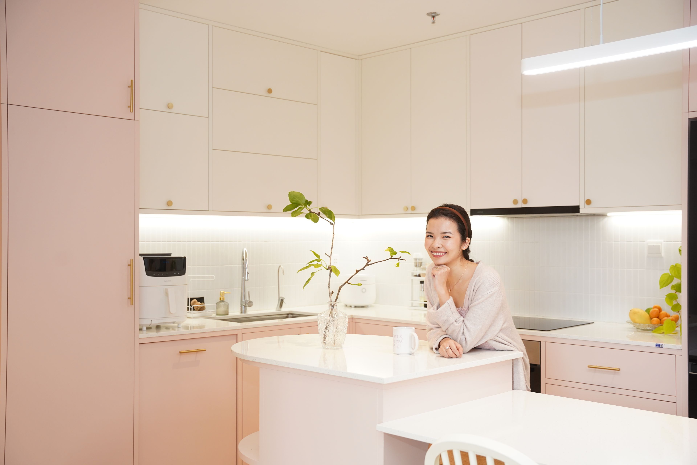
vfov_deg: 33.1
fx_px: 782
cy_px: 232
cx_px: 348
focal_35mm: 40
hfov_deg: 48.0
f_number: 4
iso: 1000
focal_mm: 40.4
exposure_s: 1/100
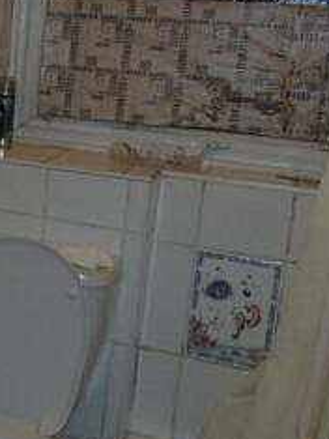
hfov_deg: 21.1
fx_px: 786
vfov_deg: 31.0
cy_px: 158
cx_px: -119
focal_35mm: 62
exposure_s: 1/30
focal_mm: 4.5
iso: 200
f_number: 3
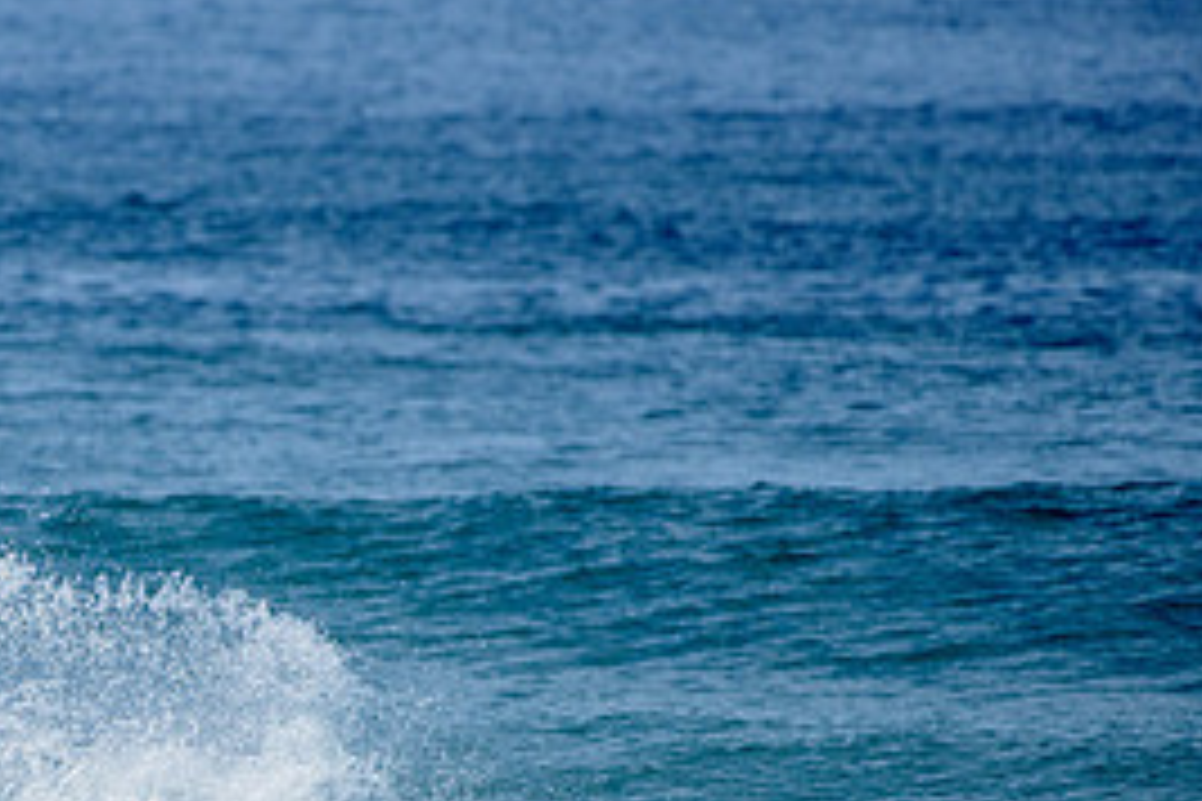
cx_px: -41
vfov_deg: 1.3
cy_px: 848
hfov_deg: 1.9
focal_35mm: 1088
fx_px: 36324
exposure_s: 1/2500
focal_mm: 500
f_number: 6.3
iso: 250
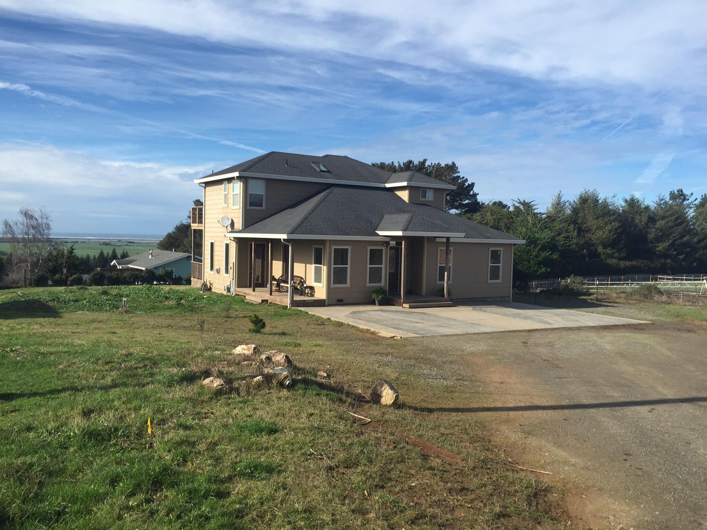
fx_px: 592
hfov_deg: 61.7
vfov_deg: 48.2
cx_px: 354
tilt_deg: -2.8
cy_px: 265
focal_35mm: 29
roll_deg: -1.8
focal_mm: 4.15
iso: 32
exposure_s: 1/1799
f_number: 2.2
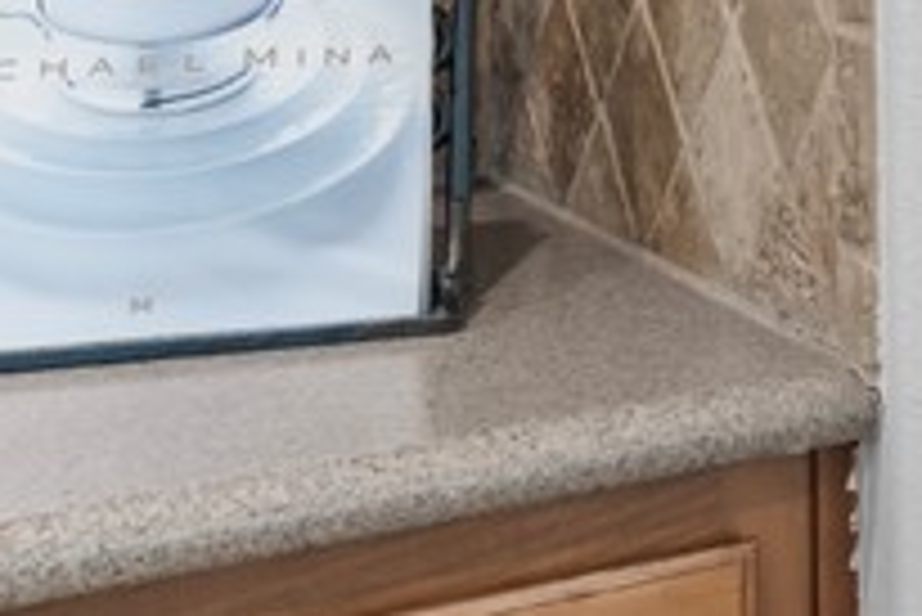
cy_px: -364
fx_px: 2845
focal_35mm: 111
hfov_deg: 14.3
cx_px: 2006
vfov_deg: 11.7
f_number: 8
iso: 400
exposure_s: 1/10
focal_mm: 21
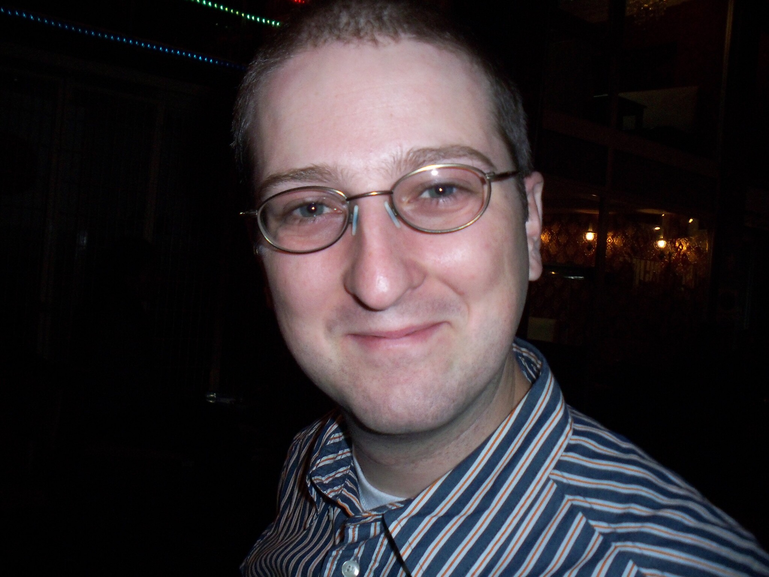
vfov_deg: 37.7
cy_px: 288
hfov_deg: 49.0
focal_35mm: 38
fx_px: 844
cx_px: 384
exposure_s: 1/60
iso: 200
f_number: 3.5
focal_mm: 6.3
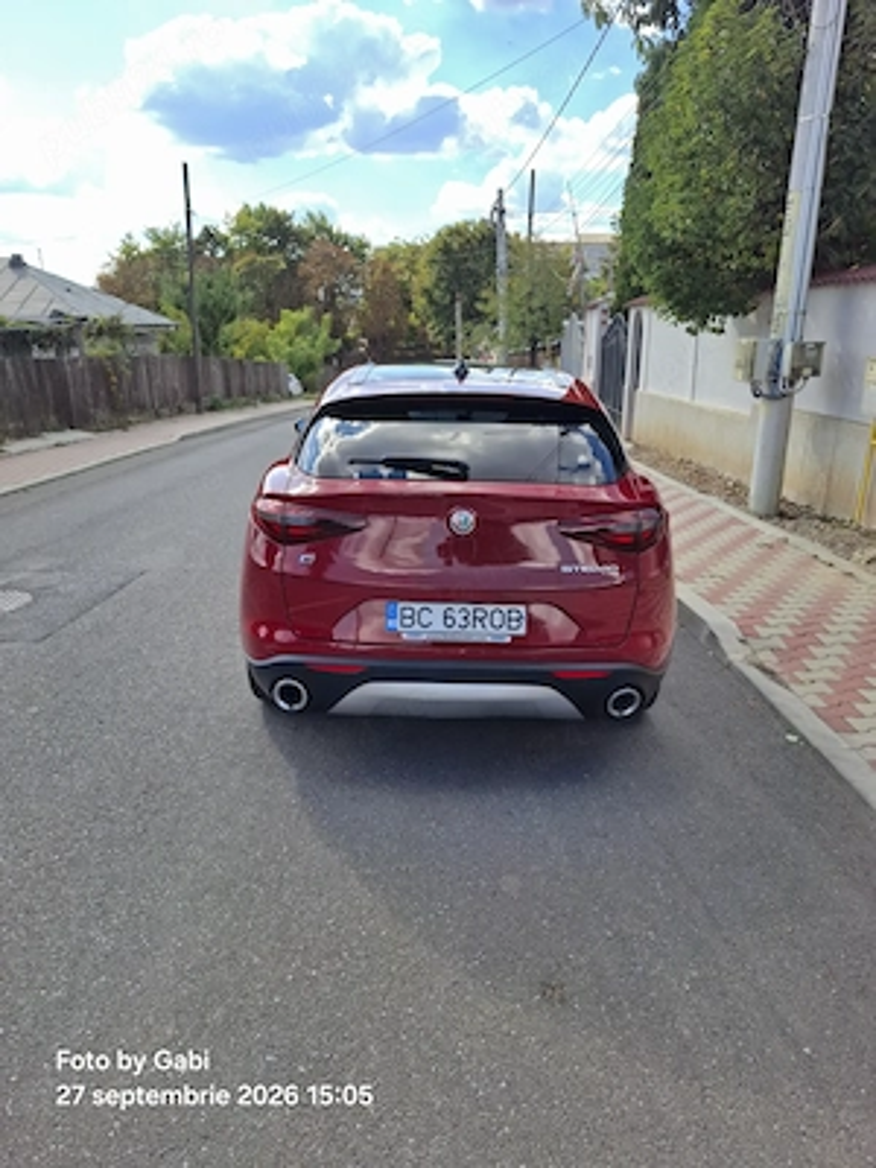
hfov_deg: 58.9
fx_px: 776
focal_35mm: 23
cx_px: 438
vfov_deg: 73.9
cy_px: 584
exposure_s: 1/828
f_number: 1.8
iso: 50
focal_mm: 5.54
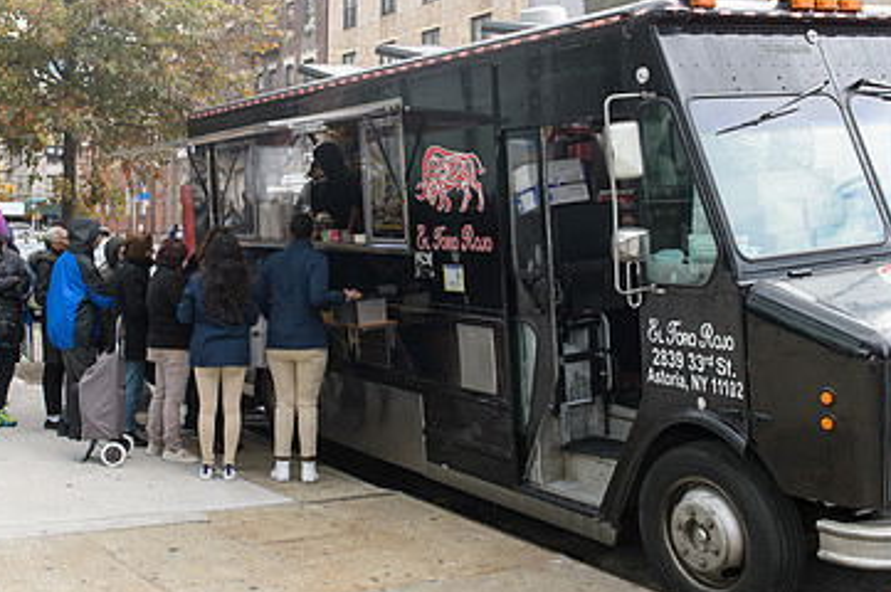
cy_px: 247
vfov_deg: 29.8
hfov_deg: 43.5
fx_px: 1113
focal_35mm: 45
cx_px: 368
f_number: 4.5
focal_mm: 28
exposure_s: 1/250
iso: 400
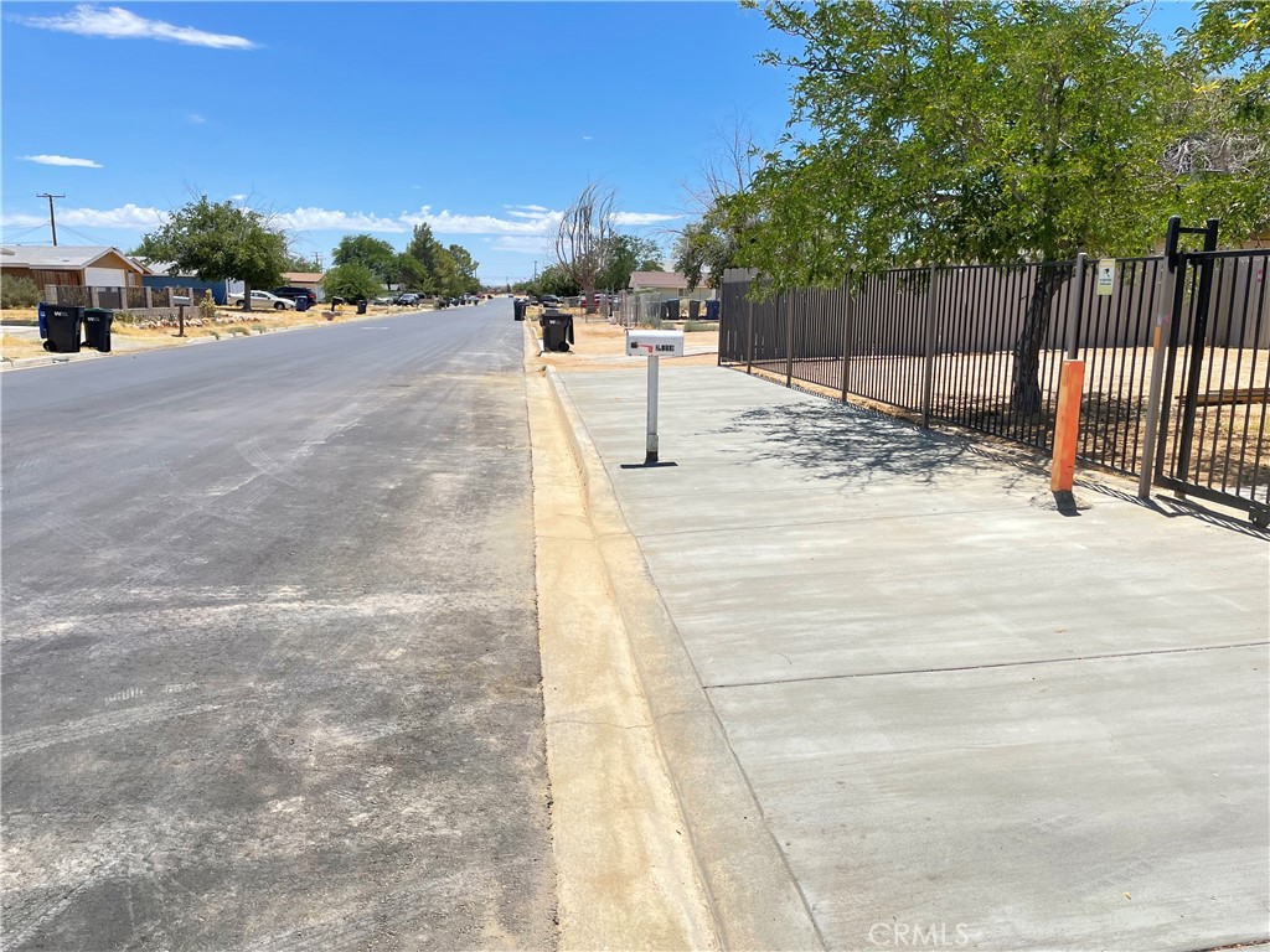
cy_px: 476
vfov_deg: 53.1
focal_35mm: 26
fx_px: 954
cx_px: 635
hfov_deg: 67.3
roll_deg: -0.3
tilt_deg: -9.1
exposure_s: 1/1887
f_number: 1.6
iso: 32
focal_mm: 4.2
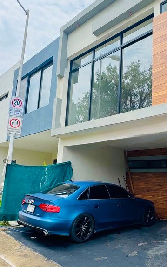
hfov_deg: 40.4
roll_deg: -2.1
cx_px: 104
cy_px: 147
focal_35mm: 31
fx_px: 226
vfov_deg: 61.1
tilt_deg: +9.8
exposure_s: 1/921
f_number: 2.2
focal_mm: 2.22
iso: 40
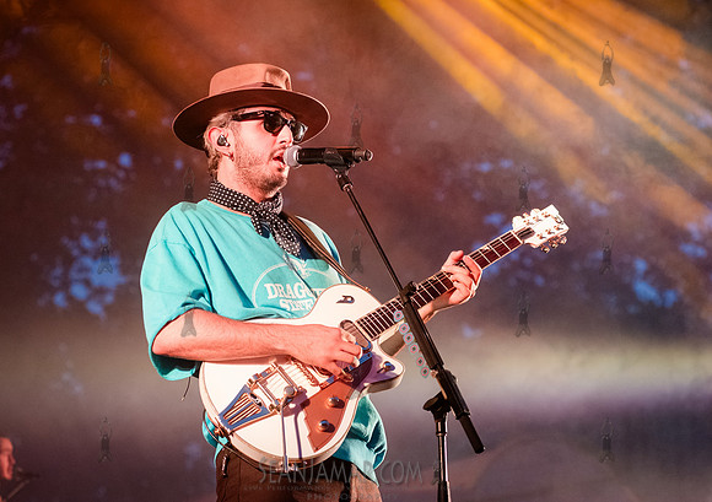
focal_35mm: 86
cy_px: 243
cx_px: 323
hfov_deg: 23.3
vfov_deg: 16.5
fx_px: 1728
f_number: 4
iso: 6400
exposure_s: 1/640
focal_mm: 80
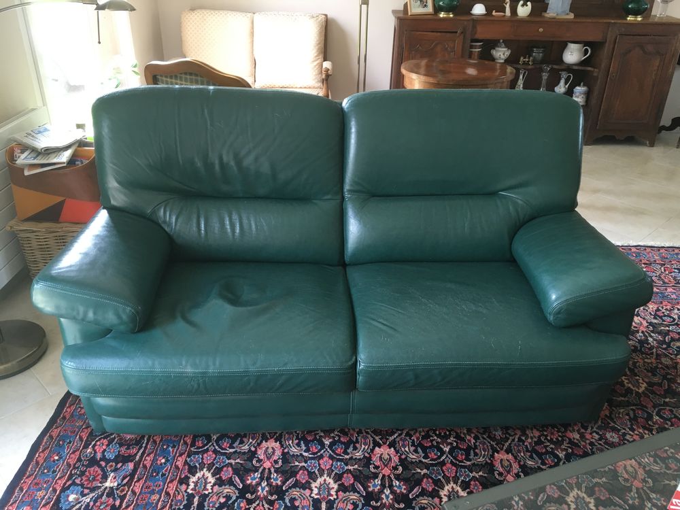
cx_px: 340
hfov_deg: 61.7
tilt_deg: -26.8
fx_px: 570
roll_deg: -2.2
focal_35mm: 29
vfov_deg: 48.2
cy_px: 255
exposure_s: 1/33
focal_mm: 4.15
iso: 100
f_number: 2.2
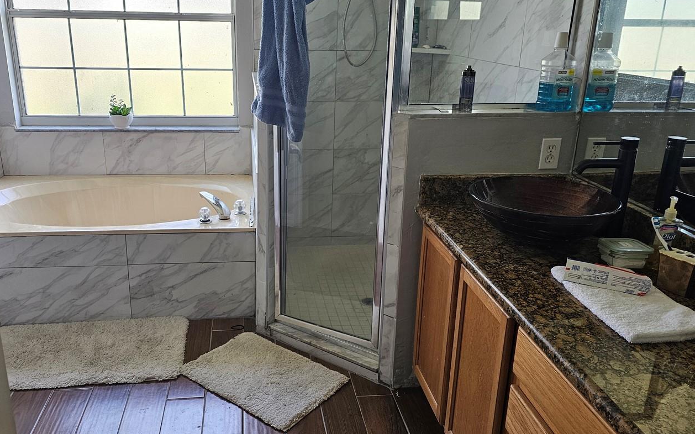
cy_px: 223
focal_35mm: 31
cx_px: 315
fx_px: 587
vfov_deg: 40.6
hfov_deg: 61.1
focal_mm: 6.3
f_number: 1.7
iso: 160
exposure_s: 1/120
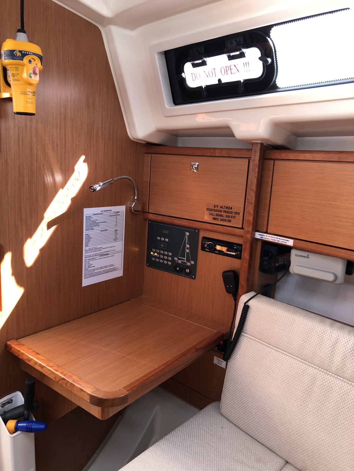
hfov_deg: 49.7
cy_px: 236
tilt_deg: -11.7
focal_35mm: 28
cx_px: 177
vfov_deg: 63.4
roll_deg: -2.4
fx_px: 382
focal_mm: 4
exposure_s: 1/24
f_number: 1.8
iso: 32
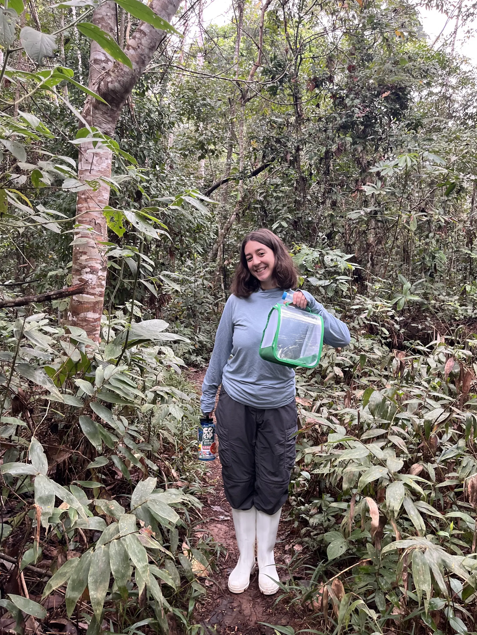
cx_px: 238
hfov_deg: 51.4
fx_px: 496
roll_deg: -2.5
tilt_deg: -3.5
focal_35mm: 27
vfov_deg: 65.3
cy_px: 325
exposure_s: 1/121
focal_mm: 5.1
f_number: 1.6
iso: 125
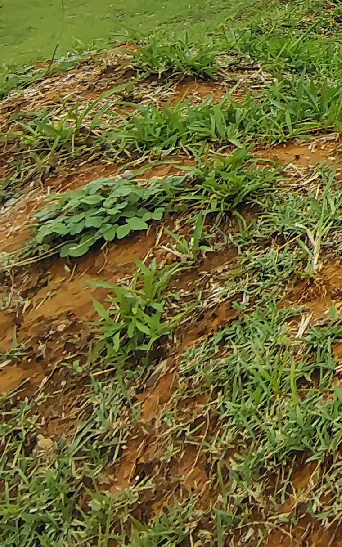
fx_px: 865
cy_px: -108
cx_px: 729
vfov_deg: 30.0
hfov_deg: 16.0
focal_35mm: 58
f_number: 2.2
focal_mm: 2.13
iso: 100
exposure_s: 1/1403
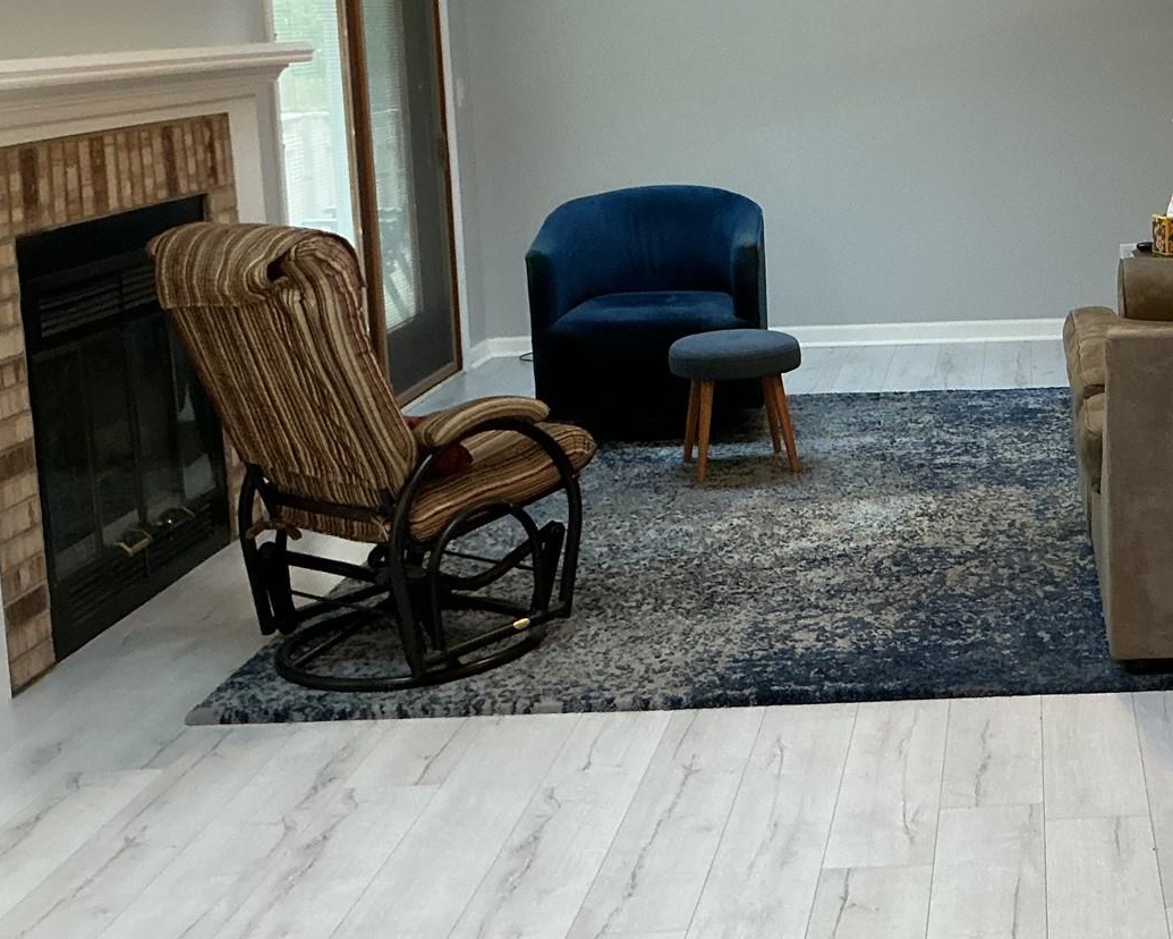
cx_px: 1083
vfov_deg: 26.8
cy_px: 231
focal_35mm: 56
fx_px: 1944
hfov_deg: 31.8
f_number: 1.8
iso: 160
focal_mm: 3
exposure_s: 1/60
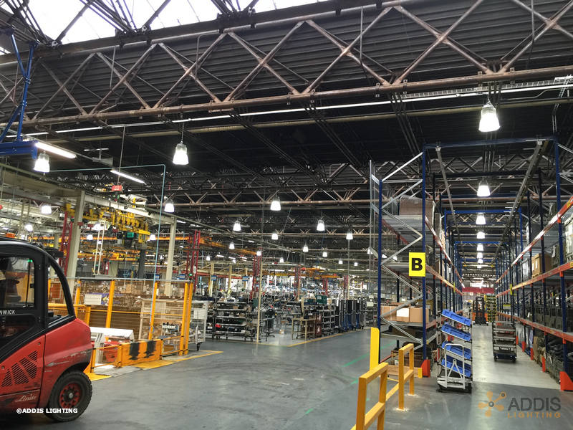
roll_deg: -3.4
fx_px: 480
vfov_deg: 48.2
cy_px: 215
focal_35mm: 29
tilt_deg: +8.7
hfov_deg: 61.7
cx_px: 286
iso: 50
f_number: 2.2
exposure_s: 1/17
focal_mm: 4.15
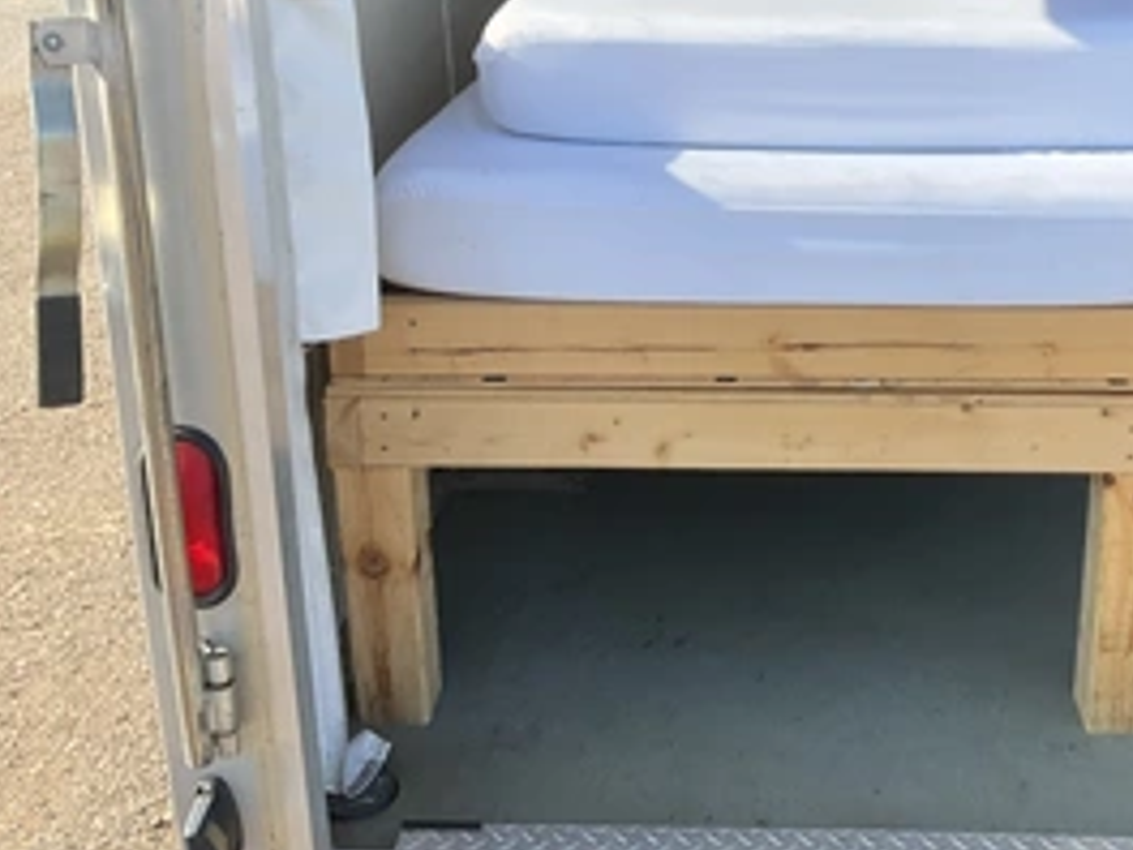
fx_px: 1440
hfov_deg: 41.8
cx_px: 837
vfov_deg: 32.6
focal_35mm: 44
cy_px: 279
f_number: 1.8
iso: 25
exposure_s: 1/568
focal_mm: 3
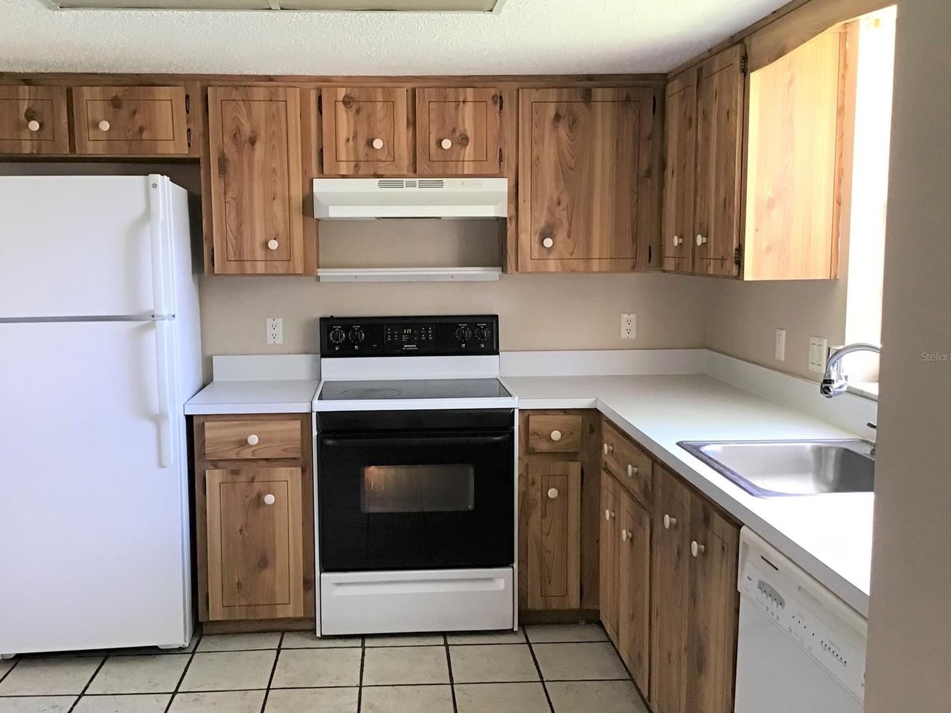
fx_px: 962
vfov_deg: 40.7
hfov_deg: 52.6
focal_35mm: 35
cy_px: 356
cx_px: 434
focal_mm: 3.3
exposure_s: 1/30
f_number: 2.4
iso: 125
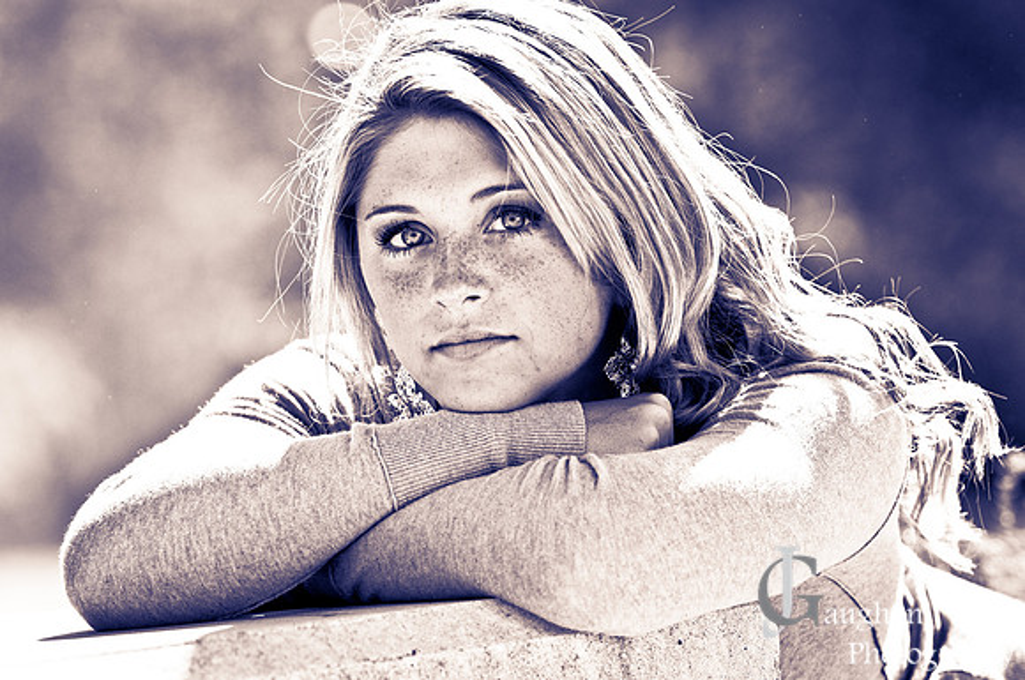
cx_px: 512
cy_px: 340
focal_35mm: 278
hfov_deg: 7.4
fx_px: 7890
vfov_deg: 4.9
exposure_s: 1/800
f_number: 4
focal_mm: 185
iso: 250
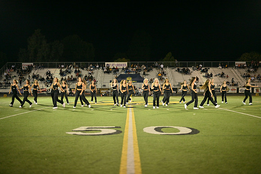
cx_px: 130
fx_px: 363
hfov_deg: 39.6
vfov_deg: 27.0
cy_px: 87
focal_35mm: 50
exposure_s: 1/500
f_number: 1.2
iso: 500
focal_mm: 50
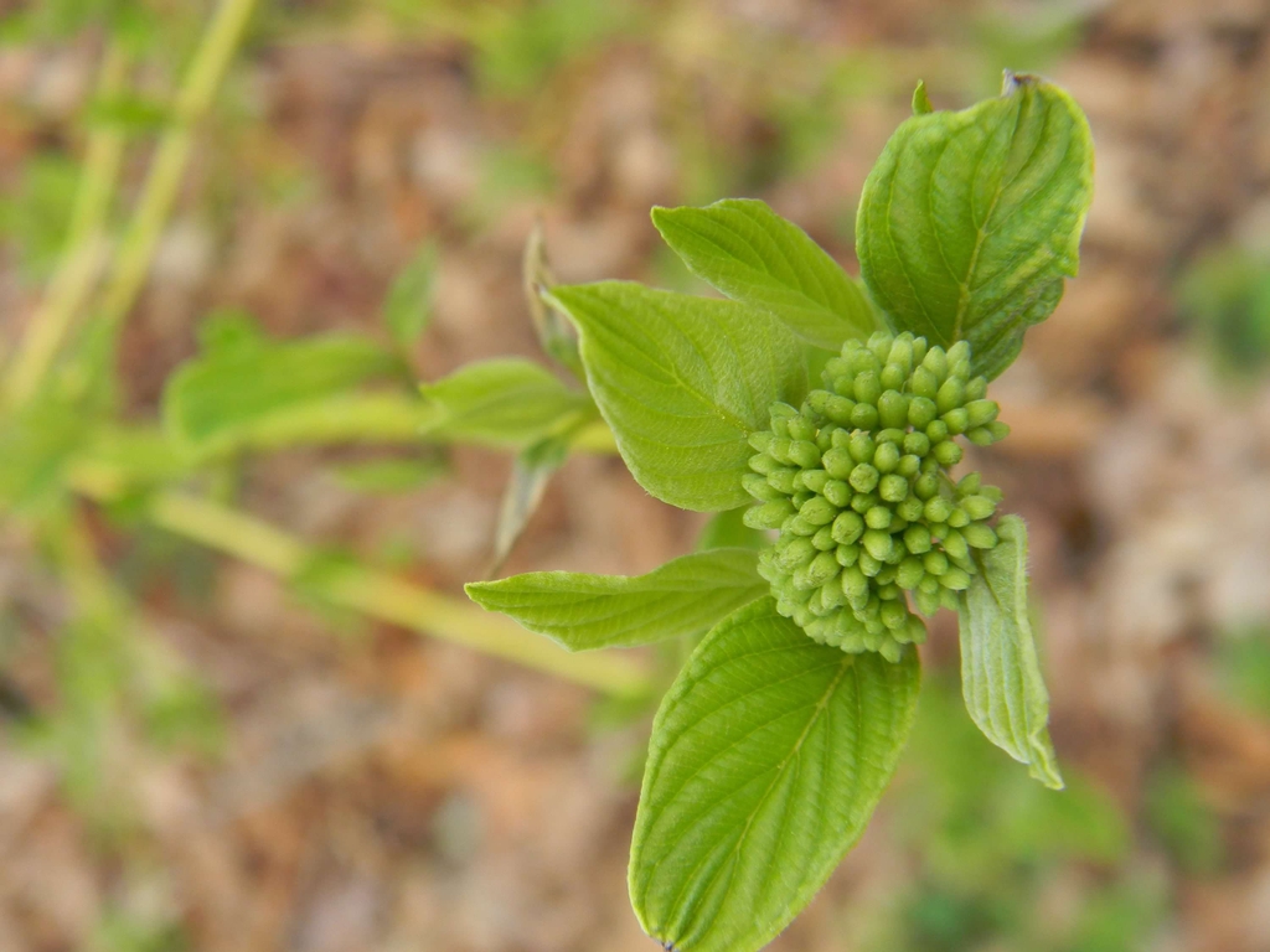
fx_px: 1834
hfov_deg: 38.2
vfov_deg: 29.1
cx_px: 635
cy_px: 476
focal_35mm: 50
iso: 194
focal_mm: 12.2
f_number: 4.3
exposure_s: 1/124
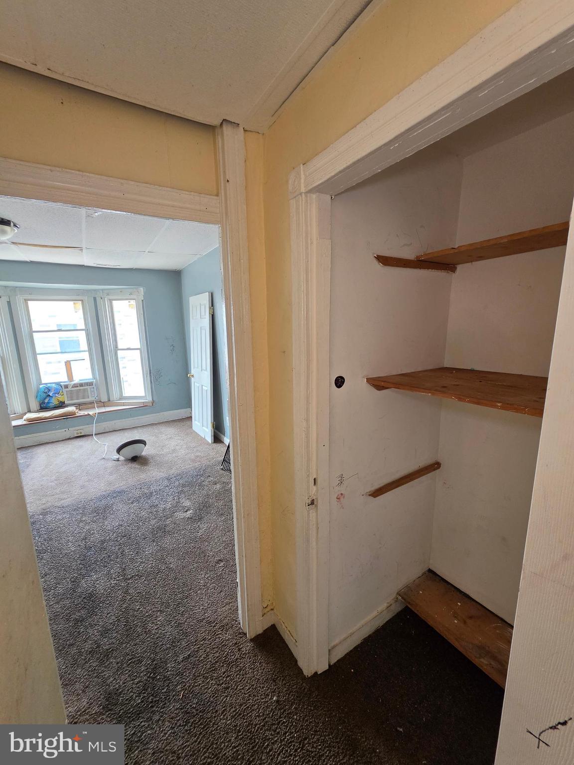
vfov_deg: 106.2
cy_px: 382
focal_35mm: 13
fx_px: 287
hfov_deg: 89.9
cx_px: 287
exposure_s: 1/120
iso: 125
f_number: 1.9
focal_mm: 2.2
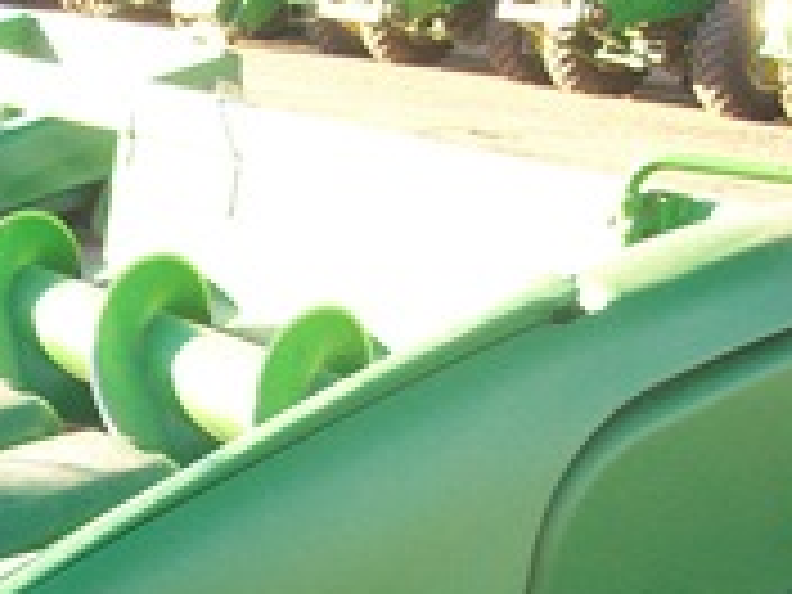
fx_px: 2265
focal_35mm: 99
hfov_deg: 19.7
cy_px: 608
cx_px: 189
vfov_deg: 14.7
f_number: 2.8
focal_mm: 5.7
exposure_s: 1/125
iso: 64
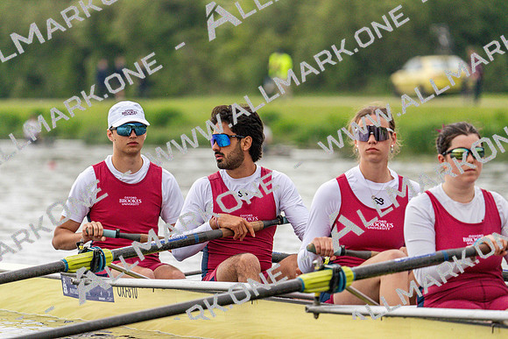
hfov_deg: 5.7
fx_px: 5067
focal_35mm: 359
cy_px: 170
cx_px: 254
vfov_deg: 3.8
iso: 2000
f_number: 6.3
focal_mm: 359
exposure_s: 1/1250
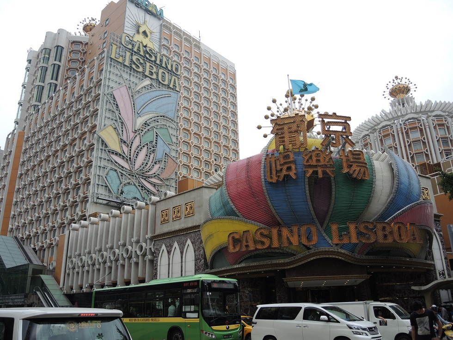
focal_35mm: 28
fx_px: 366
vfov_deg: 49.7
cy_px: 170
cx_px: 226
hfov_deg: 63.4
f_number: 2.2
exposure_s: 1/1250
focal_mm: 6
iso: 80
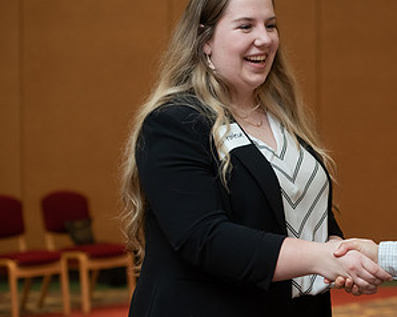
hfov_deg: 14.8
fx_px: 1503
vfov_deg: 12.0
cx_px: 385
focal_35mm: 128
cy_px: 200
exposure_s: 1/200
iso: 1600
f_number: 4
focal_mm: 70
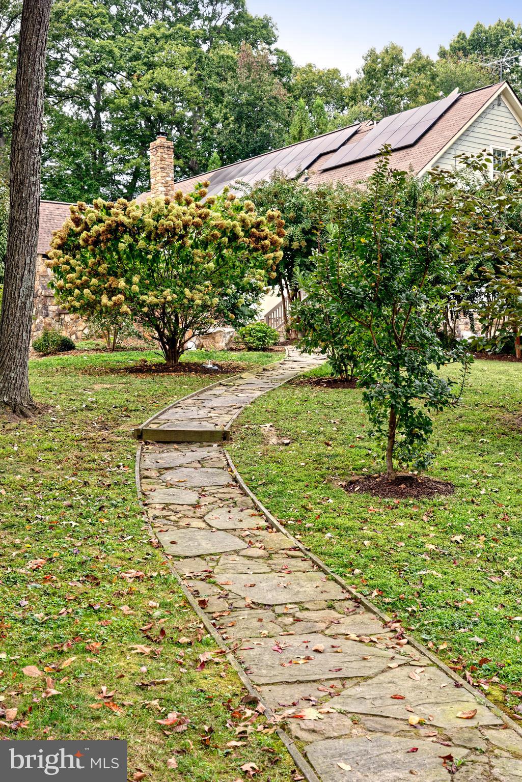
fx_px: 1043
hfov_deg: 28.1
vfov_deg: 41.1
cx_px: 261
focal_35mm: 48
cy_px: 391
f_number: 9
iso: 320
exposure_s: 1/80
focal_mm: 48
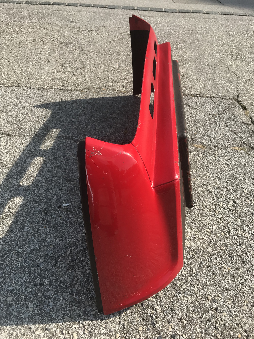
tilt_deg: -38.3
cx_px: 127
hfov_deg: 49.7
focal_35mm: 28
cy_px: 170
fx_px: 274
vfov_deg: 63.4
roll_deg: -3.3
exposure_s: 1/1030
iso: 20
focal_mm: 3.99
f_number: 1.8
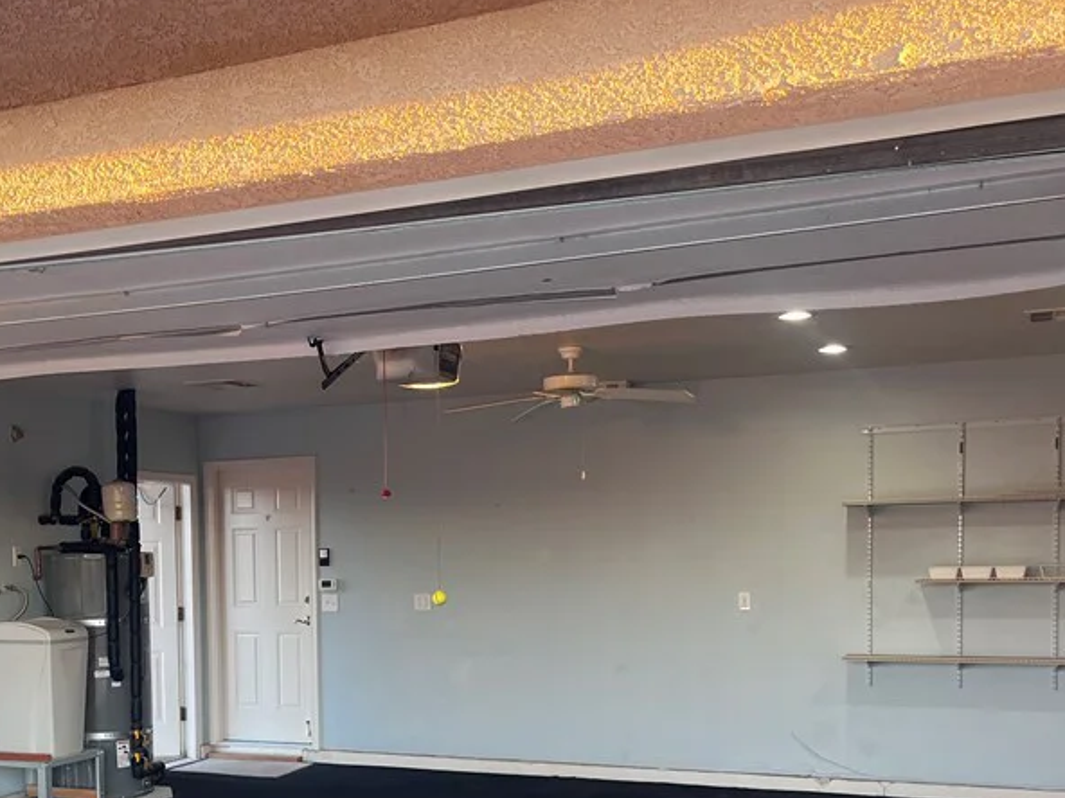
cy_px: 624
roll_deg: +1.1
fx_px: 1384
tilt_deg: -2.3
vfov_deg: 31.5
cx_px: 317
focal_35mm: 45
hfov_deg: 41.3
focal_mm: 5.1
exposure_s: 1/121
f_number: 1.6
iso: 80
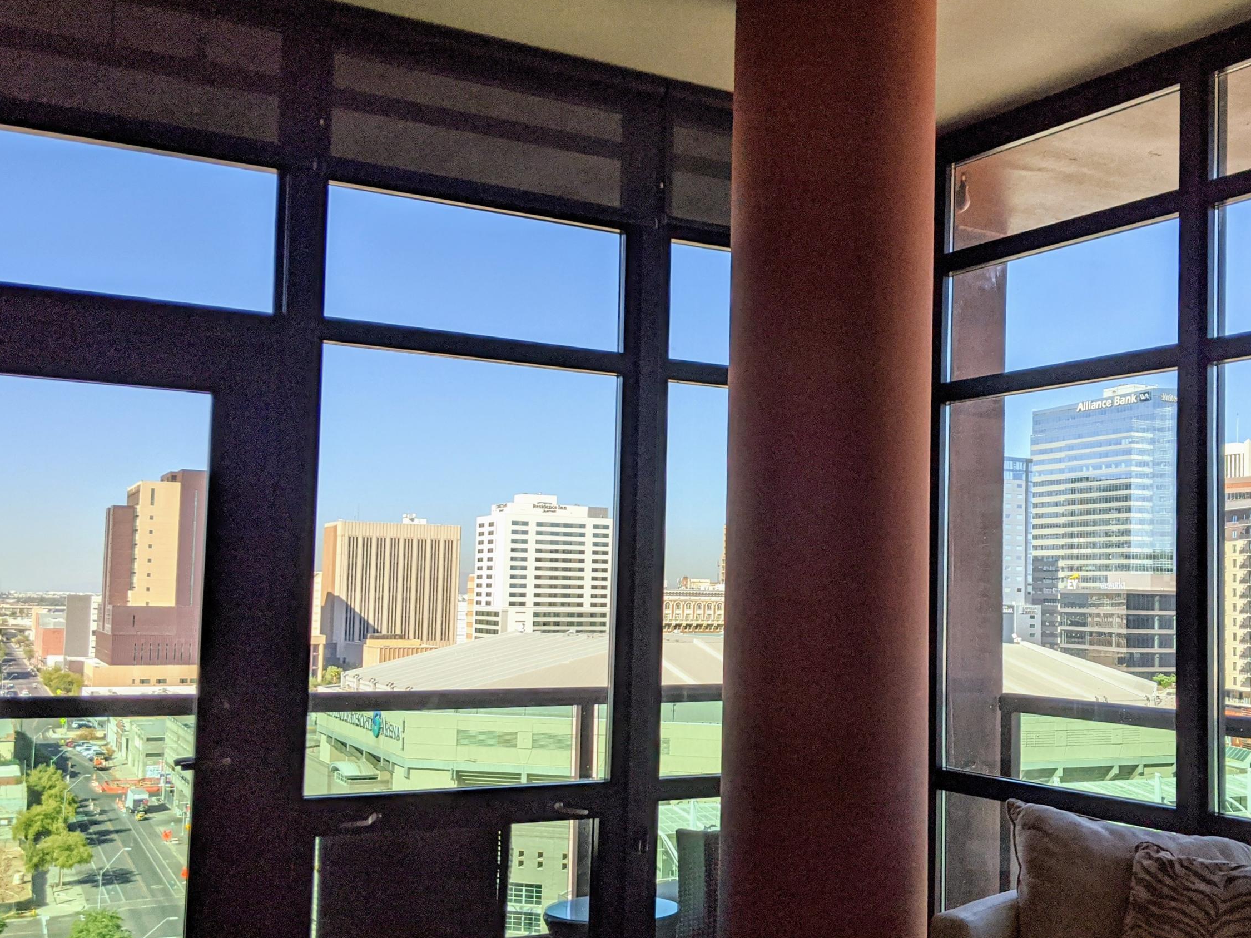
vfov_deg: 39.6
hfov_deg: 51.0
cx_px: 753
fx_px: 1301
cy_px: 510
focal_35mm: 36
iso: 53
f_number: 1.8
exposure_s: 1/1466
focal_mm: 4.44
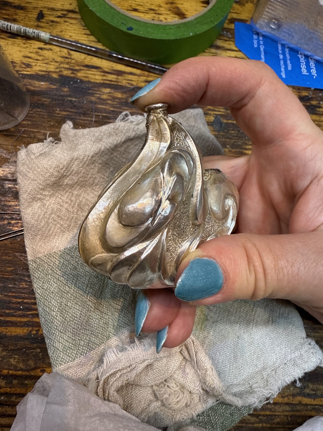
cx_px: 162
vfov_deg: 69.4
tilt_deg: -70.2
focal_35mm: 25
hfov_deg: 54.9
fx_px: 311
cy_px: 216
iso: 50
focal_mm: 2.22
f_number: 2.2
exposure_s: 1/261
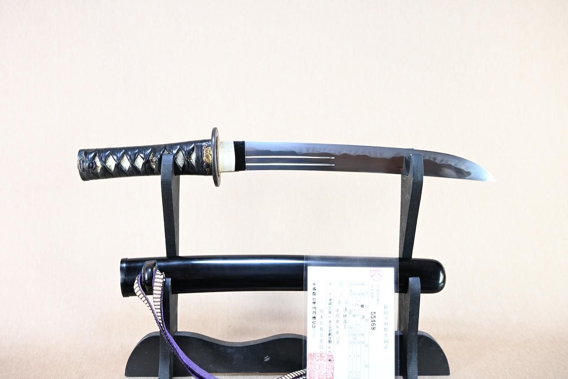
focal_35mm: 35
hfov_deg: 54.1
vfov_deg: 37.6
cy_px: 190
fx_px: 556
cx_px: 284
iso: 100
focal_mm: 23.5
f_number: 3.8
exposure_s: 1/1.6
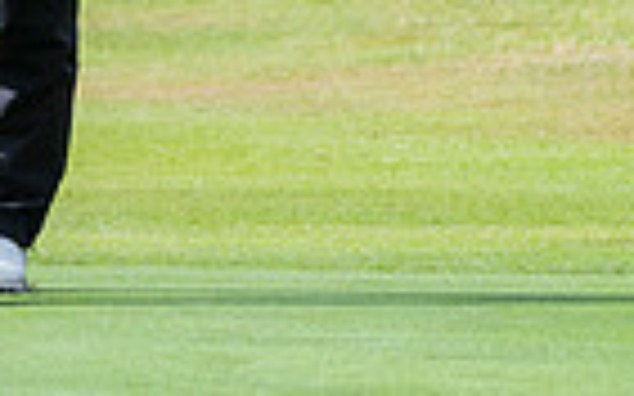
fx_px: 22816
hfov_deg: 1.6
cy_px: -389
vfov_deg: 1.0
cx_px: -166
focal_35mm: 1321
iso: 1000
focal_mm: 210
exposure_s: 1/1000
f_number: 5.6
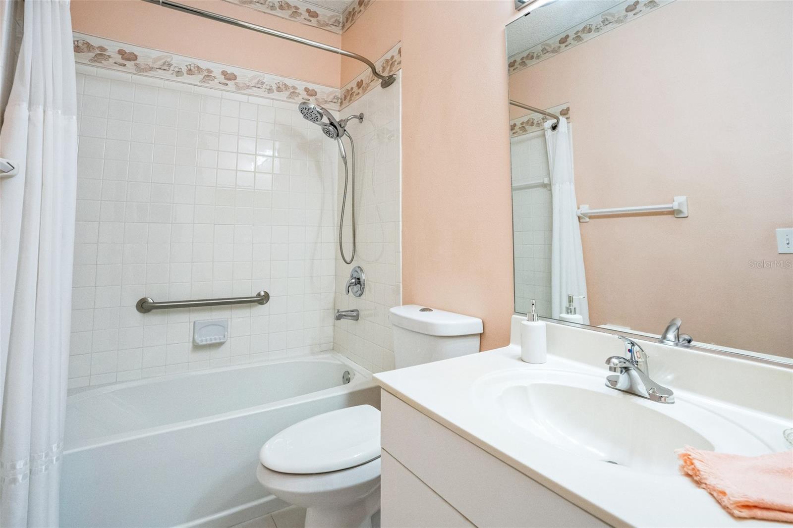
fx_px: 352
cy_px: 264
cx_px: 396
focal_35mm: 16
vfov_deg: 73.7
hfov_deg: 96.7
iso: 1600
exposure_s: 1/30
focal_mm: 16
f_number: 8
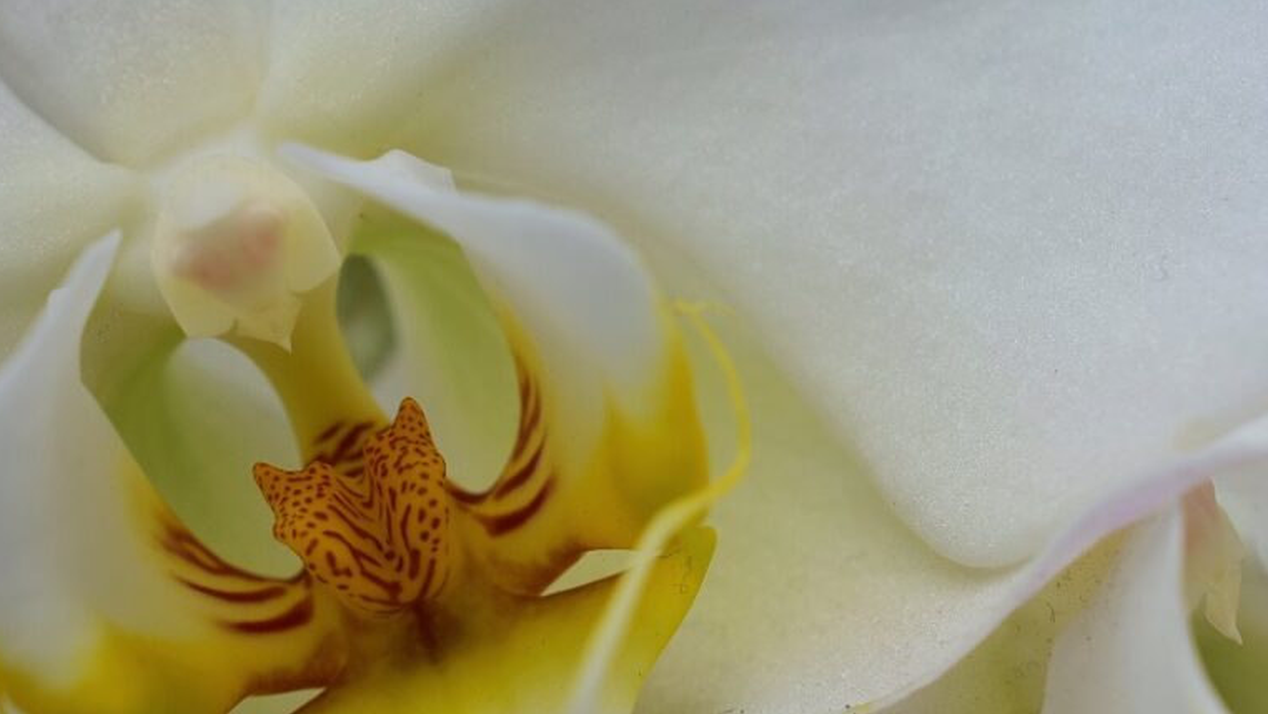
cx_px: 672
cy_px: 496
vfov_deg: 12.9
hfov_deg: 22.7
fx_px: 3161
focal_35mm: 94
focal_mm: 40
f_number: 7.1
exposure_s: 1/200
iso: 100
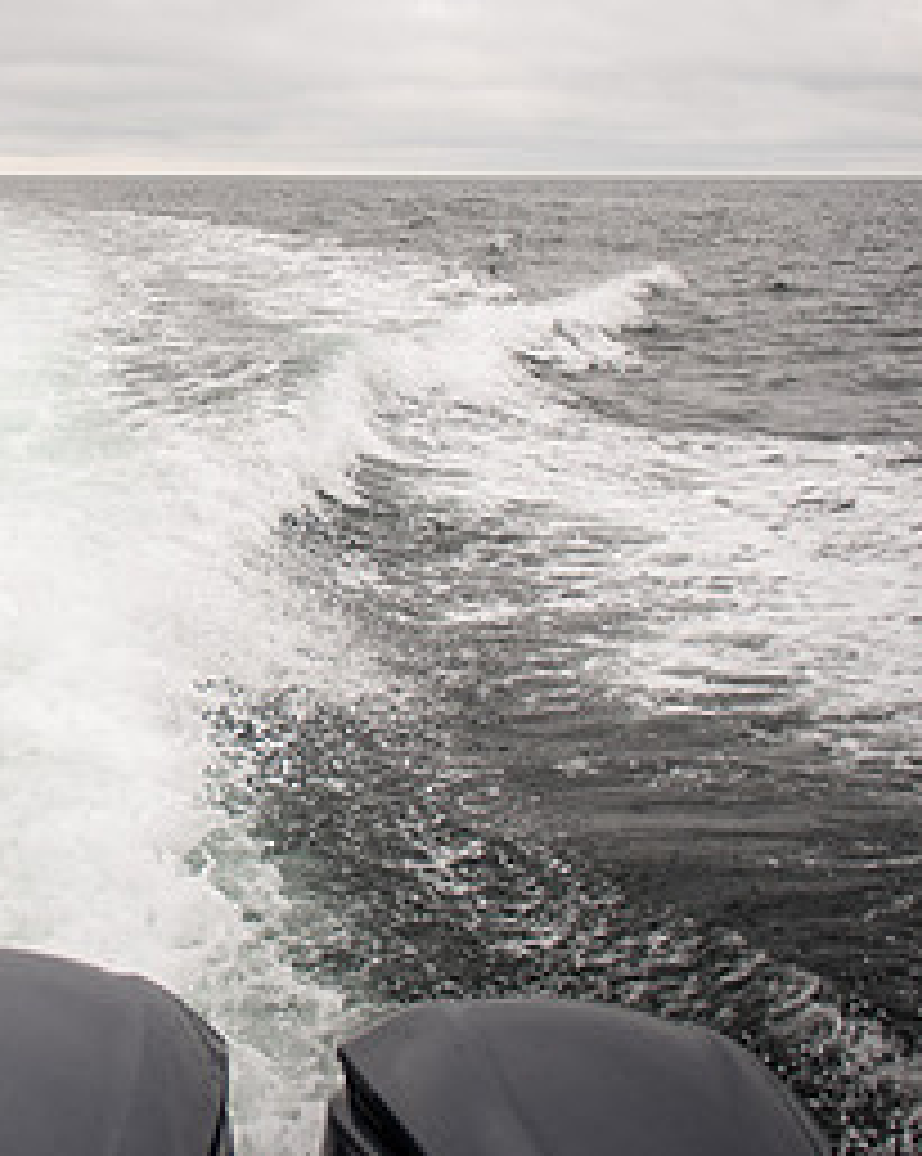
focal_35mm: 57
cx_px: -106
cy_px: 299
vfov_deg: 32.5
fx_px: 1948
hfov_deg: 24.7
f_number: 2.8
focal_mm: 24
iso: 100
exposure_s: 1/800
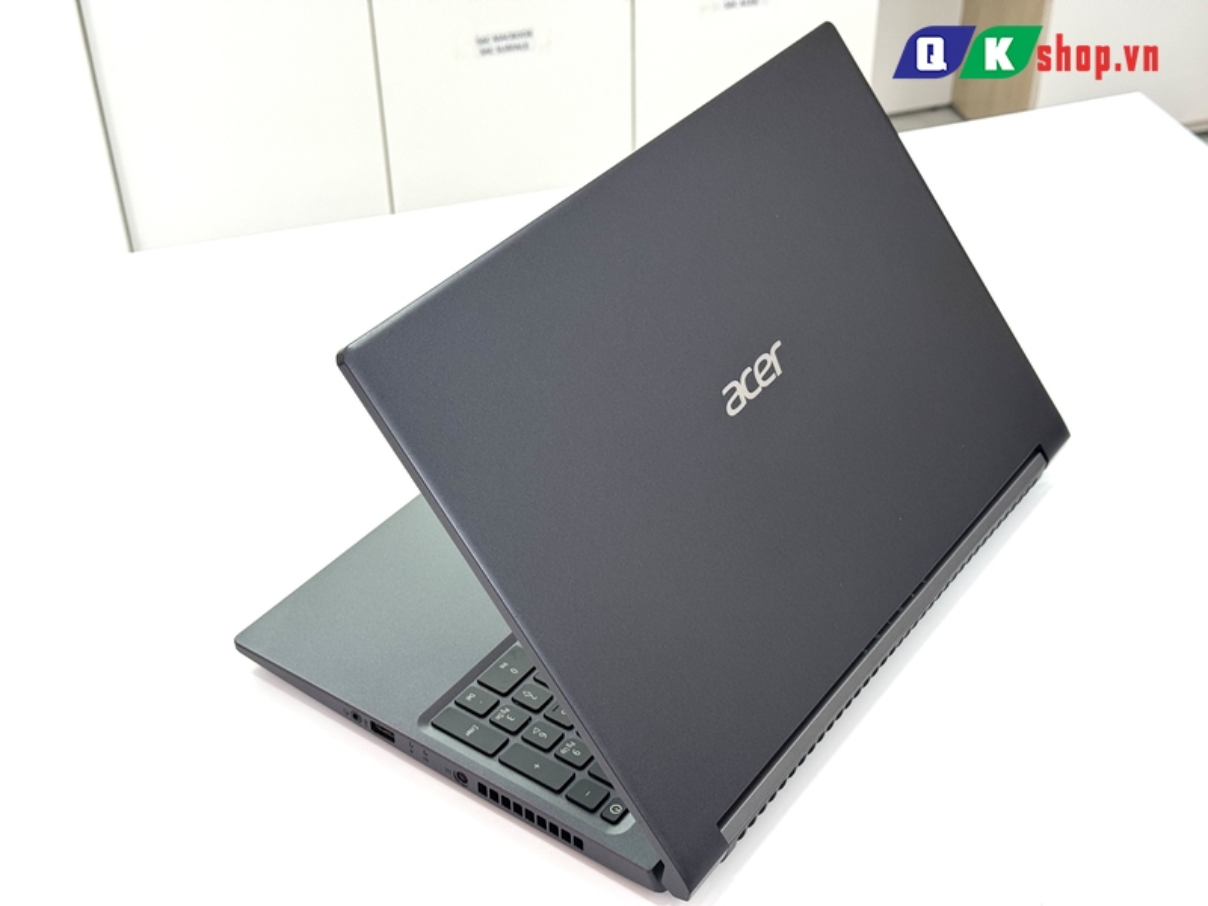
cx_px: 604
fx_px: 1675
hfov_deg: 39.7
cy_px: 453
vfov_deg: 30.3
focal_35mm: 48
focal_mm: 6.76
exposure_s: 1/121
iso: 64
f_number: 1.78
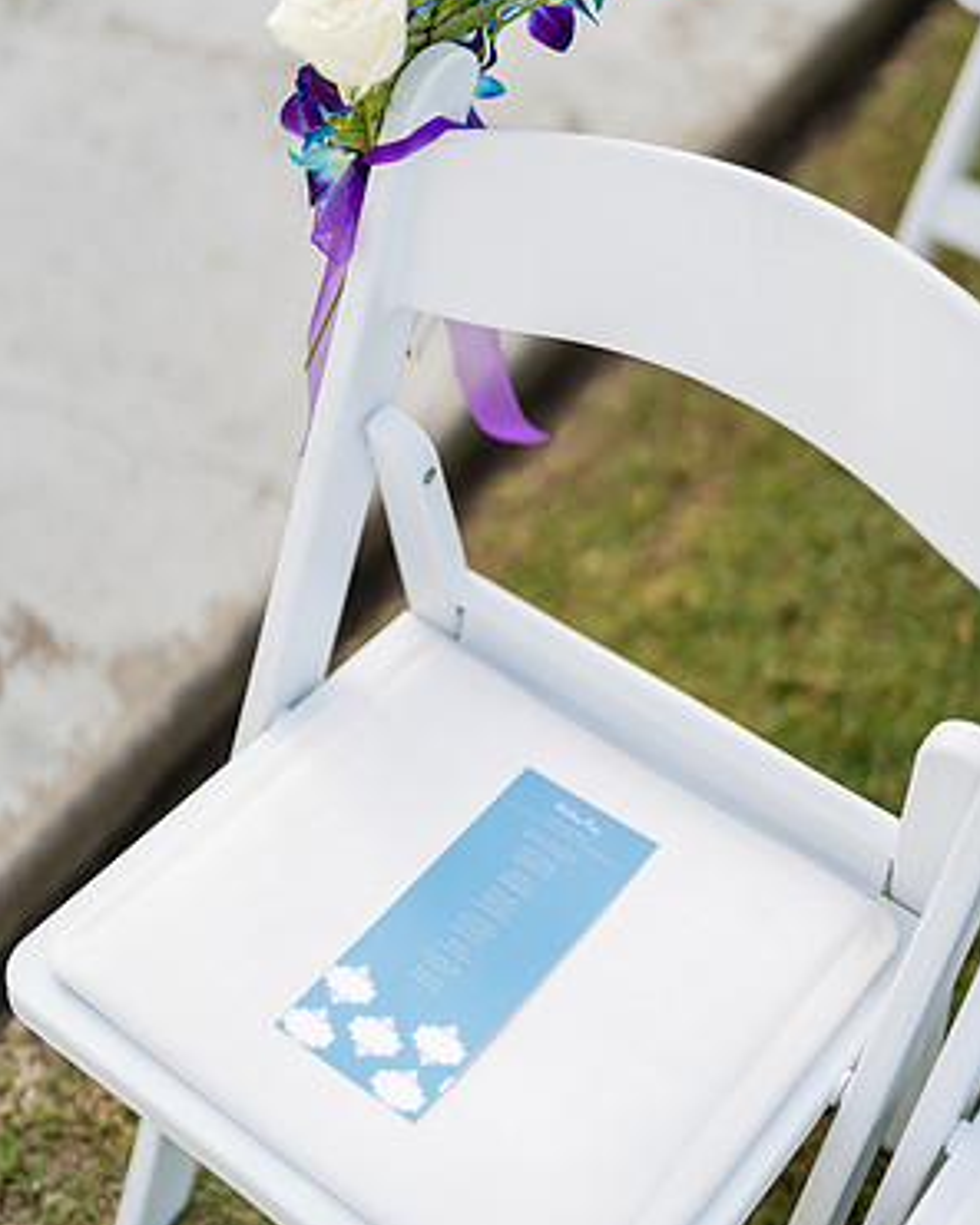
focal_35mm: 57
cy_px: 487
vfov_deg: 32.9
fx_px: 2067
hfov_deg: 26.7
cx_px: 490
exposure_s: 1/3200
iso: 100
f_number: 1.2
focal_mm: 50
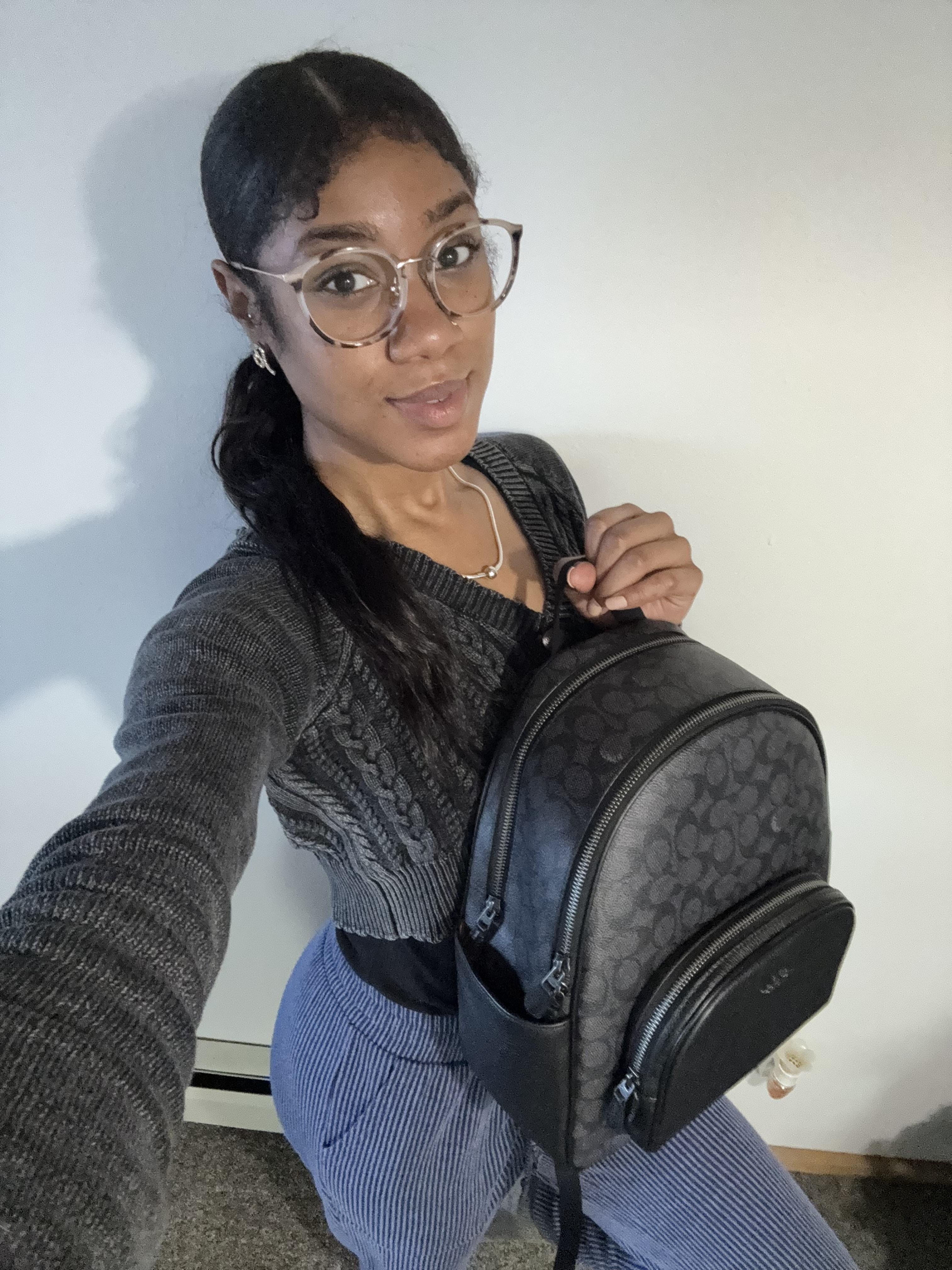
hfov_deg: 58.9
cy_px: 635
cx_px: 476
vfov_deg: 73.9
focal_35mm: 23
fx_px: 843
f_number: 1.9
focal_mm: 2.69
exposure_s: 1/30
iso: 320
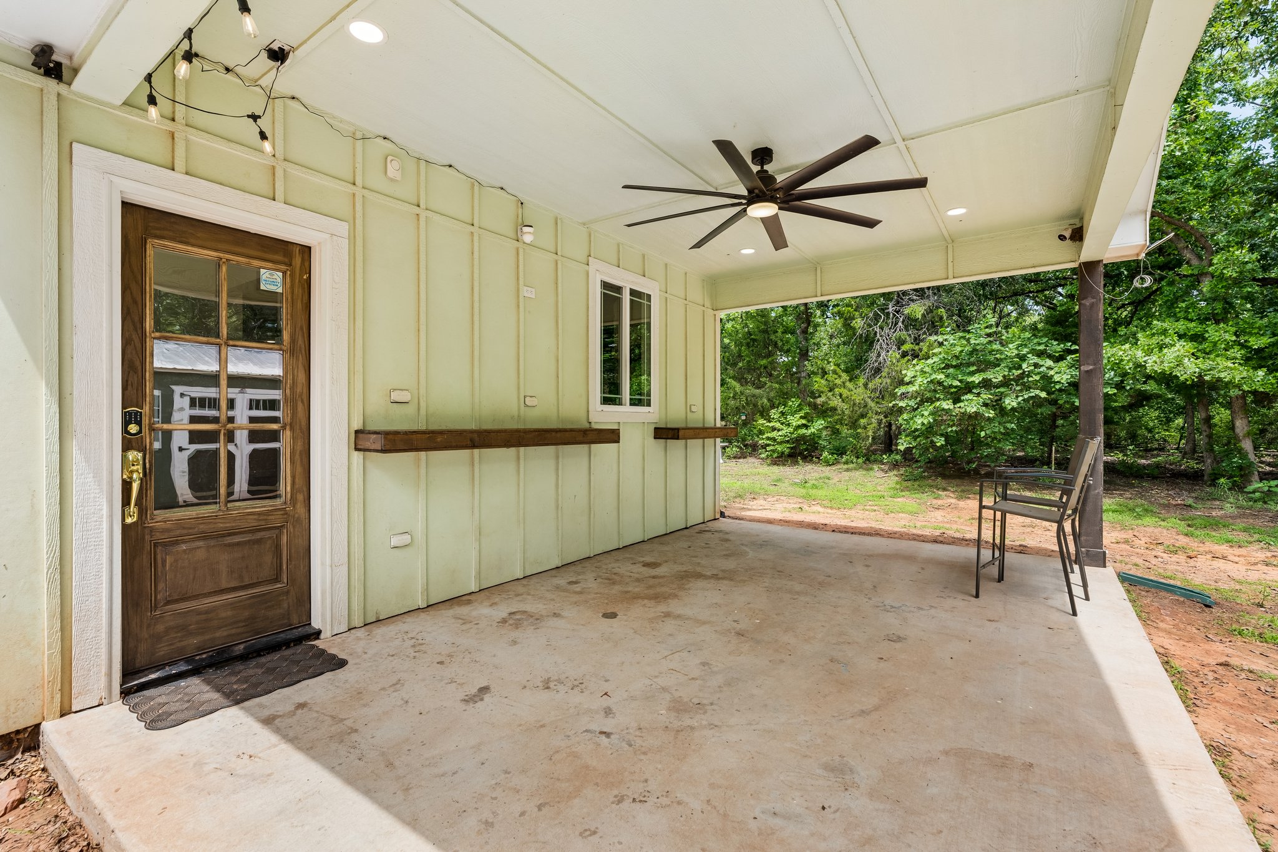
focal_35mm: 16
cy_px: 426
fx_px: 568
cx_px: 639
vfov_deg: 73.7
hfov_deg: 96.7
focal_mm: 16
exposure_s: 1/250
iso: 200
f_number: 8
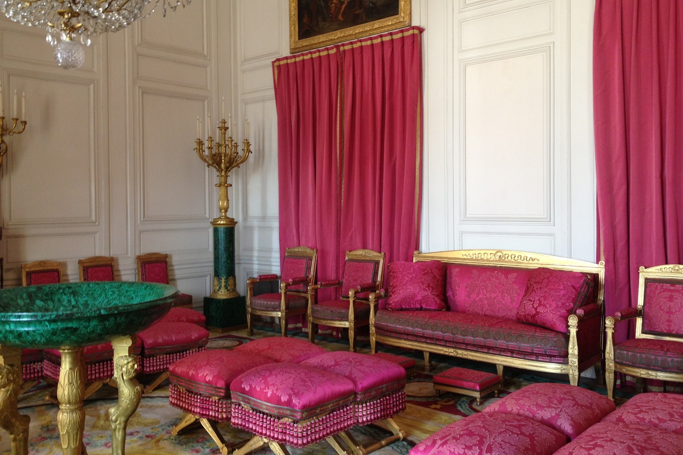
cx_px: 344
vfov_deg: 35.9
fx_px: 702
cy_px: 212
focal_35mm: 37
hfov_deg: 51.9
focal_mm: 4.28
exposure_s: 1/20
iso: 80
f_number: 2.4
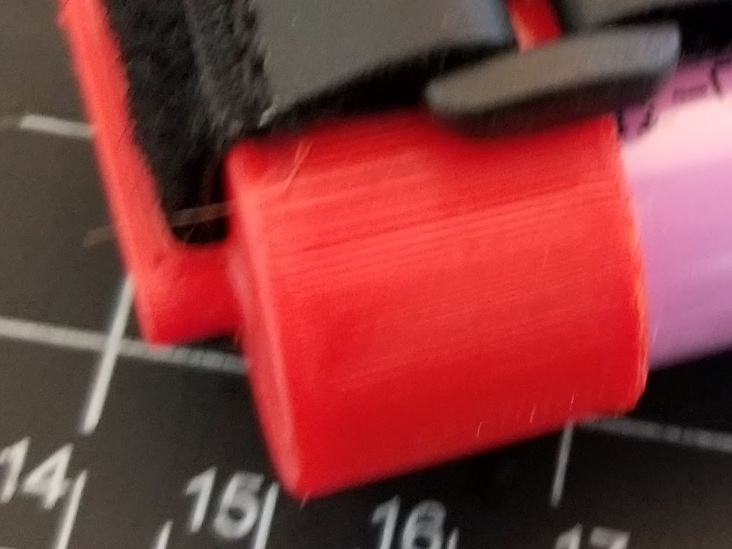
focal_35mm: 106
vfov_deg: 13.9
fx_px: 2242
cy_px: 94
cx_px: 789
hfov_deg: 17.9
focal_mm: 4.3
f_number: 1.7
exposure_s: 1/11
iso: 250
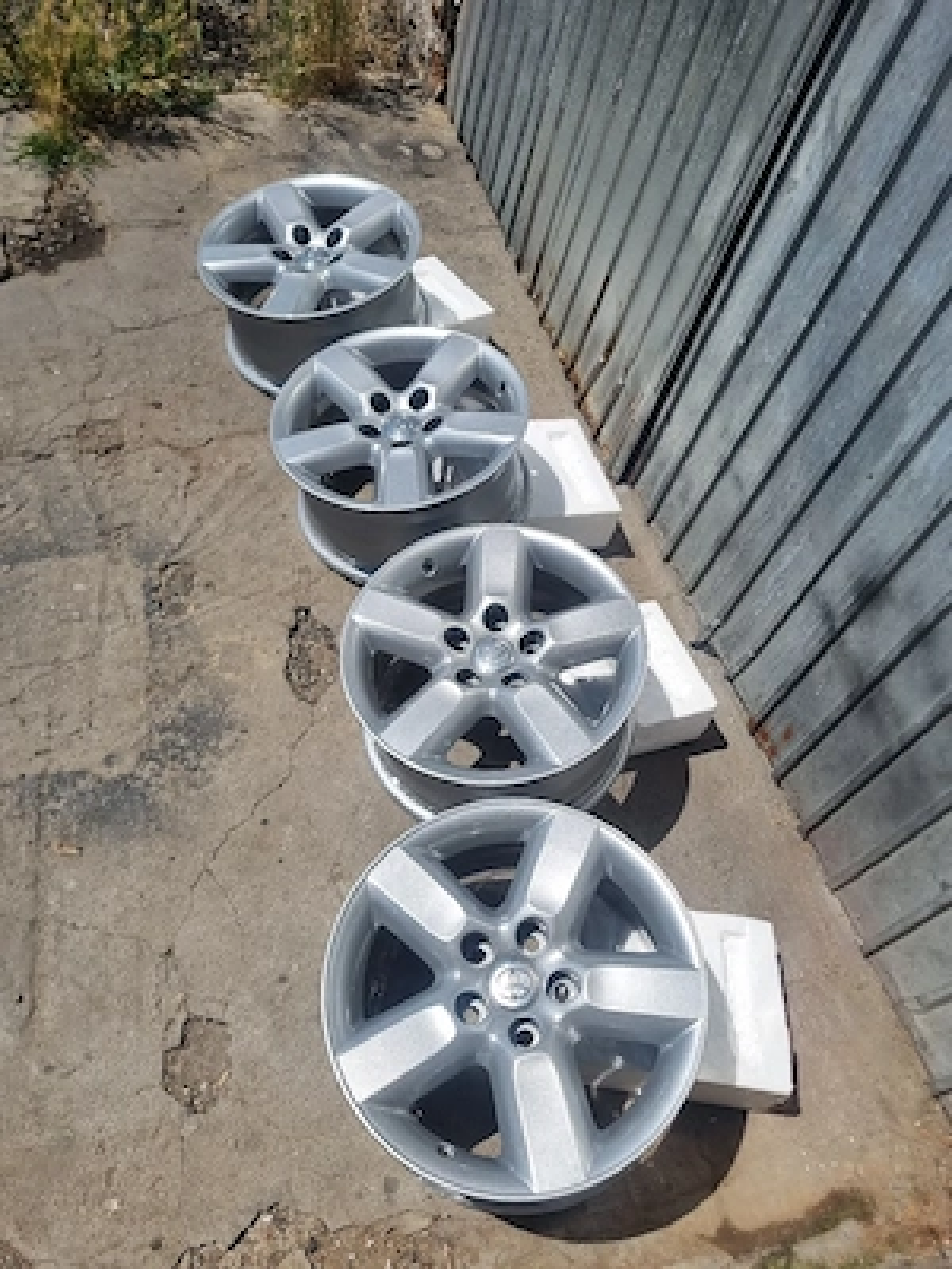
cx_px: 476
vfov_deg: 67.3
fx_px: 953
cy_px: 634
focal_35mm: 26
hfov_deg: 53.1
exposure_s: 1/10000
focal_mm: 5.4
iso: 50
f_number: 1.8
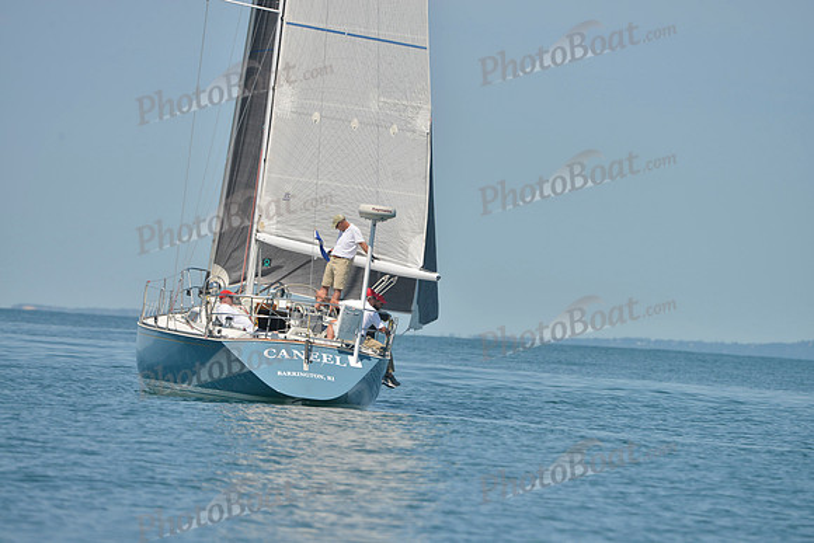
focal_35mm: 400
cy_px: 272
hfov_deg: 5.2
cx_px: 407
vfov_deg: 3.4
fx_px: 9046
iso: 280
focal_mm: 400
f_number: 7.1
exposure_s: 1/1600
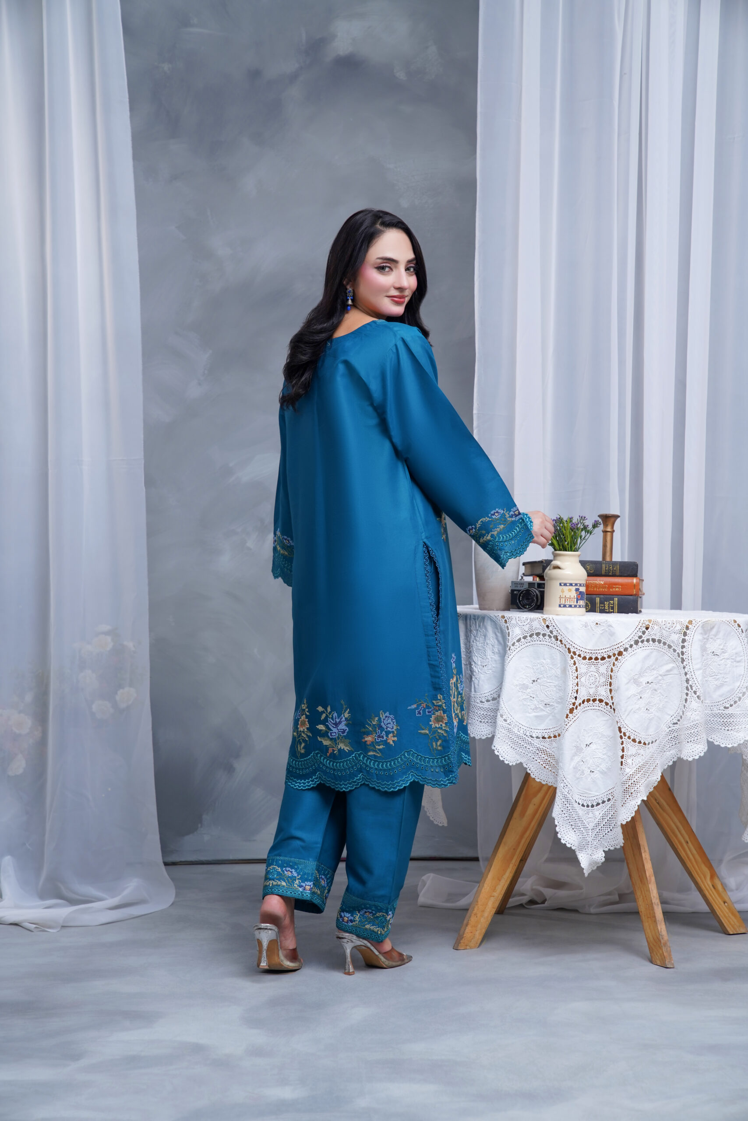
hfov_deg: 19.5
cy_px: 560
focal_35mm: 70
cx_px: 374
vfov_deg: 28.8
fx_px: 2180
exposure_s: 1/125
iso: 400
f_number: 5.6
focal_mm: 70
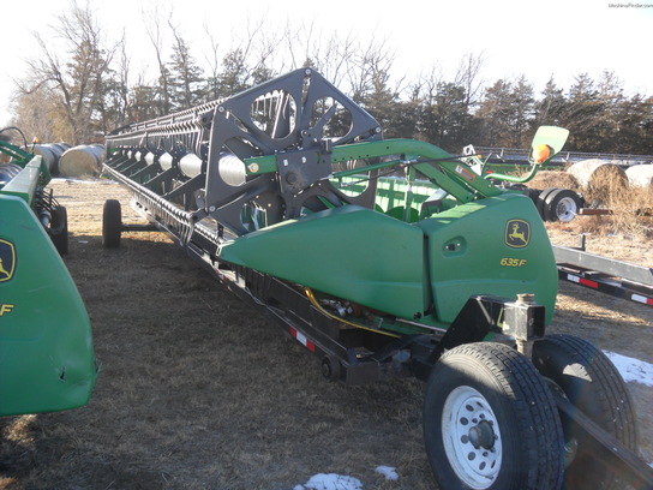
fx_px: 660
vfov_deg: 40.7
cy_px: 245
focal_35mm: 35
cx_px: 326
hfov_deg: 52.6
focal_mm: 6.3
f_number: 3
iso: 80
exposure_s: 1/250
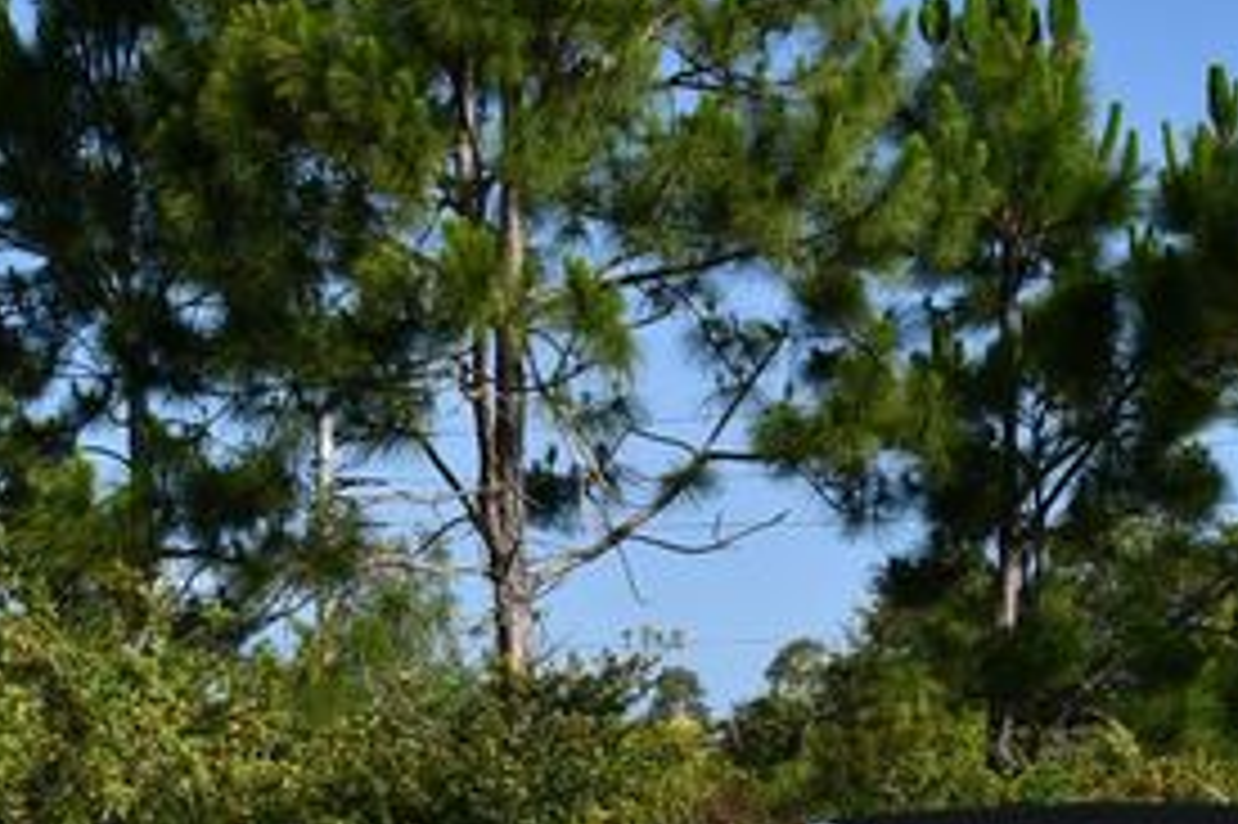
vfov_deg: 12.1
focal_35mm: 112
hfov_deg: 18.2
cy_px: 860
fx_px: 3849
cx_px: 878
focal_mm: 24
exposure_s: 1/320
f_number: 9
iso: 100
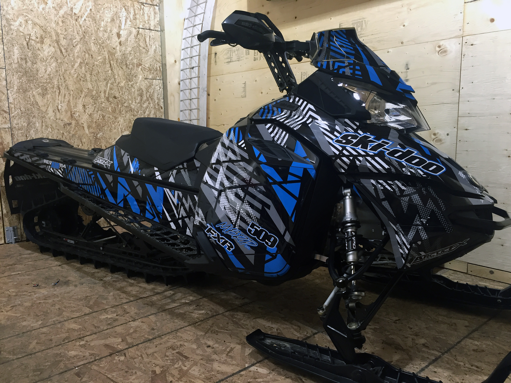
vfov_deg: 48.2
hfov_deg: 61.7
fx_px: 428
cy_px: 192
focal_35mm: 29
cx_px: 256
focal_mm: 4.15
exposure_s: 1/30
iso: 80
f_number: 2.2
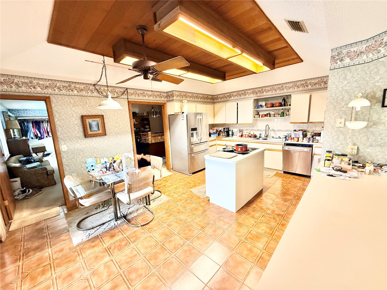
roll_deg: +2.9
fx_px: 157
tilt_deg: -9.8
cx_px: 194
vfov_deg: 85.7
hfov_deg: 102.1
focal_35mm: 14
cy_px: 145
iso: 250
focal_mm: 2.22
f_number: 2.2
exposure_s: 1/60
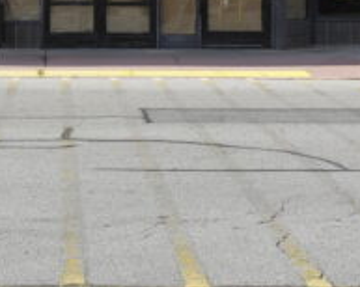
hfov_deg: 17.1
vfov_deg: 13.2
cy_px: -99
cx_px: 112
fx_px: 1192
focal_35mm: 112
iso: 100
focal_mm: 20
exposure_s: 1/250
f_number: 6.3
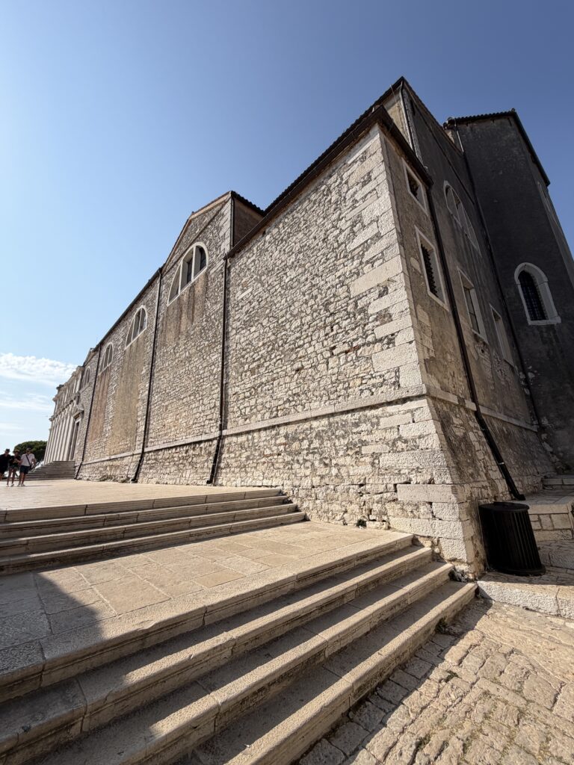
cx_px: 287
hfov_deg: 85.7
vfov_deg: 102.1
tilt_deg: +18.2
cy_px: 382
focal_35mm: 14
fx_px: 310
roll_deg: +1.4
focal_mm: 2.22
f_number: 2.2
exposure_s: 1/1572
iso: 25
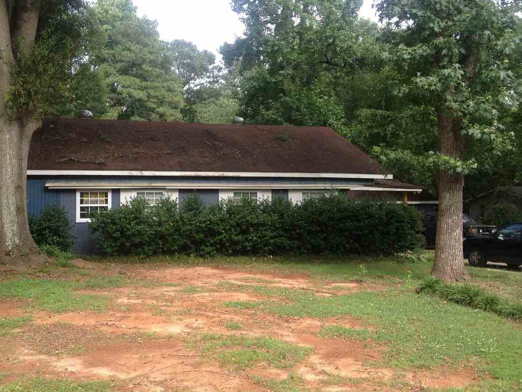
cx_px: 240
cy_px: 188
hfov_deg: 46.8
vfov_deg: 36.0
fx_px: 603
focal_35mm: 40
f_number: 2.4
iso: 50
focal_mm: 4.28
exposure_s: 1/279
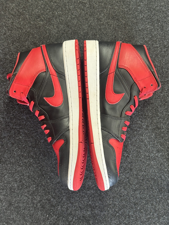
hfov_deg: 30.3
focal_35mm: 48
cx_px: 84
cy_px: 112
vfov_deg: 39.7
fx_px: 312
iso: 200
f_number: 1.78
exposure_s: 1/50
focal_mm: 6.86
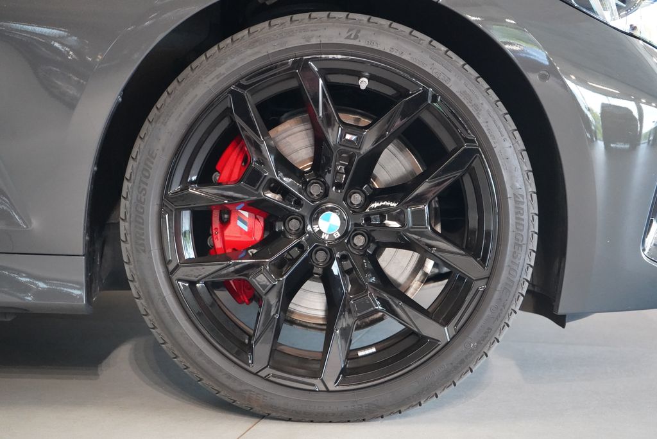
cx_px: 328
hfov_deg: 31.4
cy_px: 220
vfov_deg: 21.2
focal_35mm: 64
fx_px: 1168
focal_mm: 64
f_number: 5.6
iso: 12800
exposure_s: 1/100
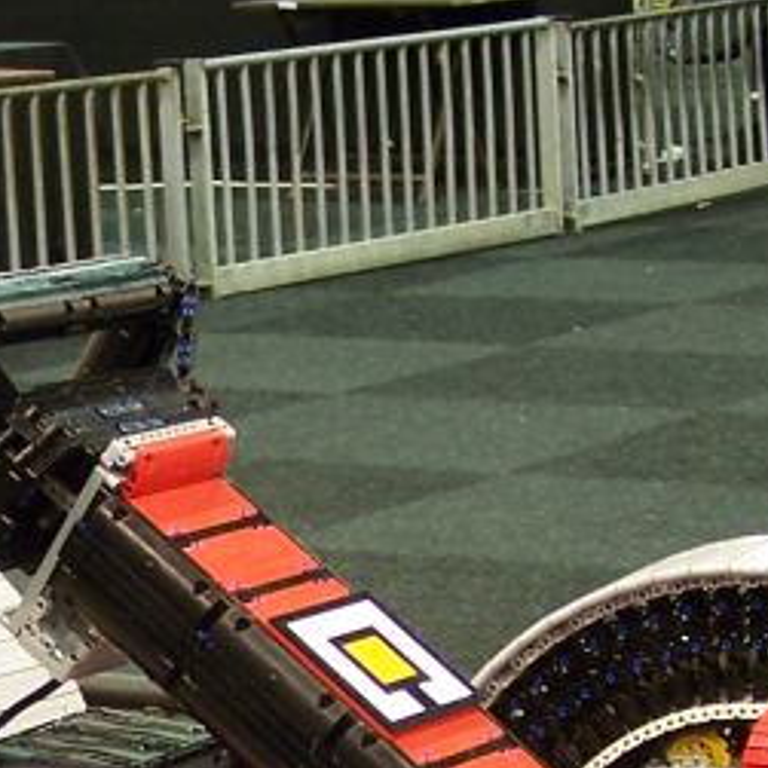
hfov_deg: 9.4
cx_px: -116
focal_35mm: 184
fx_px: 4619
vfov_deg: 9.4
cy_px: 897
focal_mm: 8.5
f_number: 3
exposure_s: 1/2
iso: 80
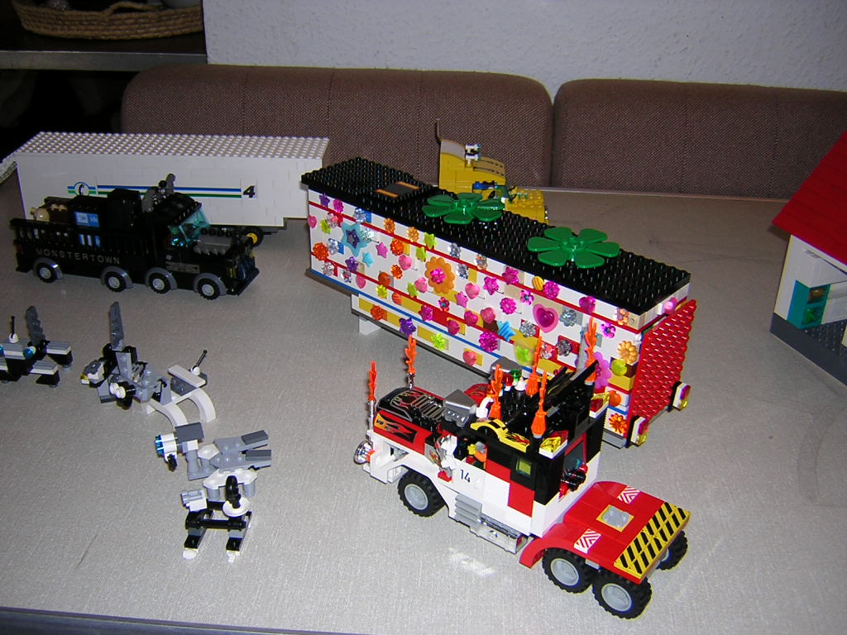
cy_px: 318
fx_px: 881
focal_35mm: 36
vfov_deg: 39.7
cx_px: 424
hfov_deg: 51.4
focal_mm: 4.7
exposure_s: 1/60.1
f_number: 2.6
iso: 100
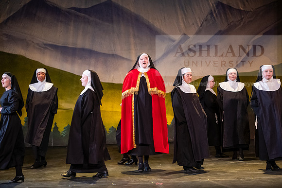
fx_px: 799
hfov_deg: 20.0
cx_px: 141
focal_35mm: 102
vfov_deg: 13.4
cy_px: 94
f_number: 3.2
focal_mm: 102
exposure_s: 1/125
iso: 4000
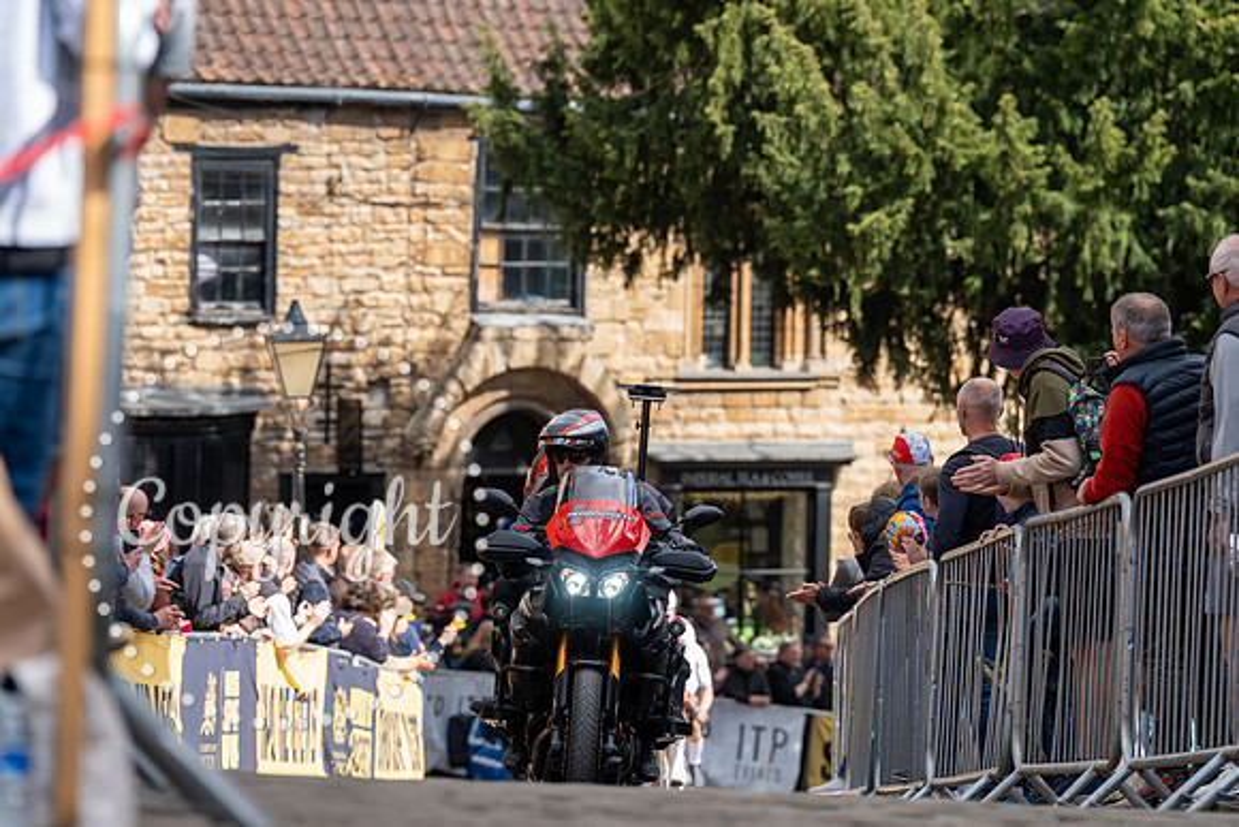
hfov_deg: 10.3
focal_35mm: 200
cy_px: 414
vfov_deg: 6.9
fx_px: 6885
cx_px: 620
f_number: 5
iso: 500
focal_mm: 200
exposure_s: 1/1000
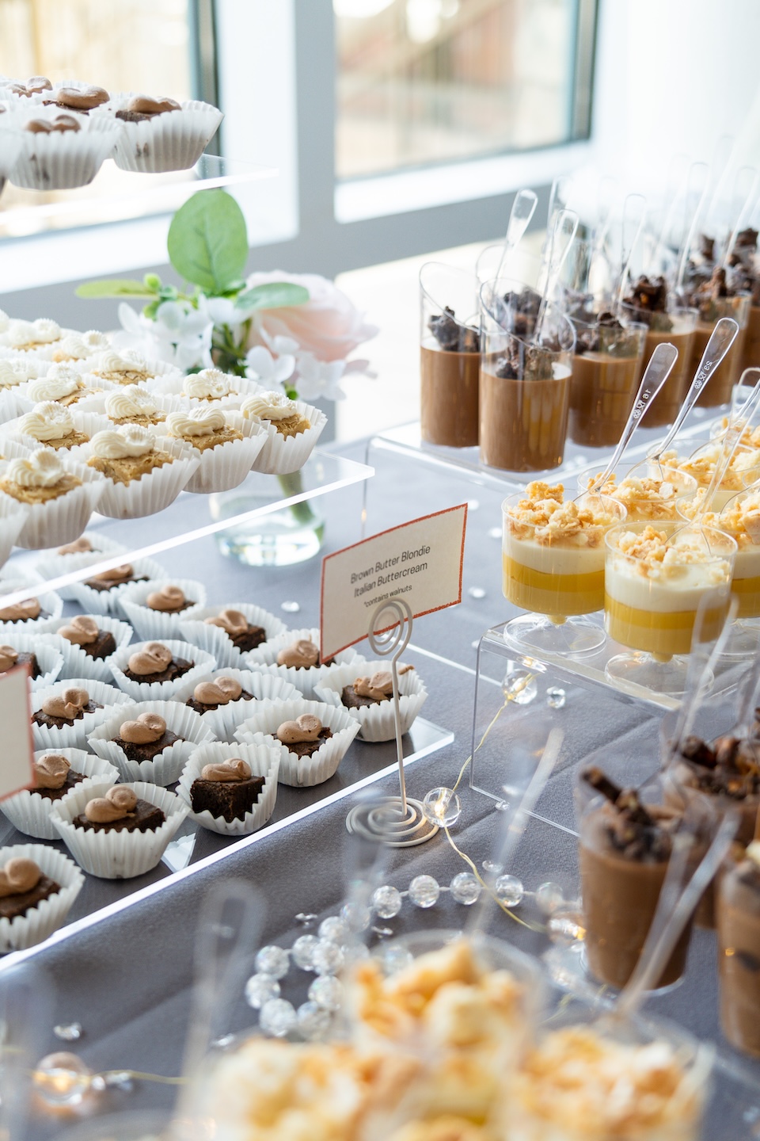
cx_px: 380
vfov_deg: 40.3
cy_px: 570
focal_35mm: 49
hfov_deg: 27.5
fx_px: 1552
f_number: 4.5
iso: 200
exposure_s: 1/160
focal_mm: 49
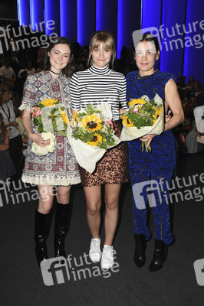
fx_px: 294
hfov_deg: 38.3
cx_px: 102
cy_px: 153
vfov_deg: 55.1
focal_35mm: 34
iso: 3200
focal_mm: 23
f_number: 5.6
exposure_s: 1/160
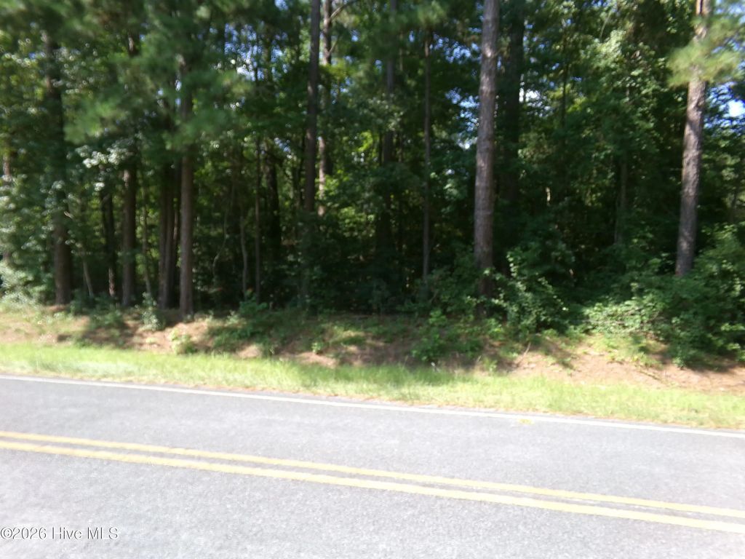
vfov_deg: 56.8
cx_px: 372
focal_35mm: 24
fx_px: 517
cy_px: 280
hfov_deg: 71.6
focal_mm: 4.3
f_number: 3.7
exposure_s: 1/210
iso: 100
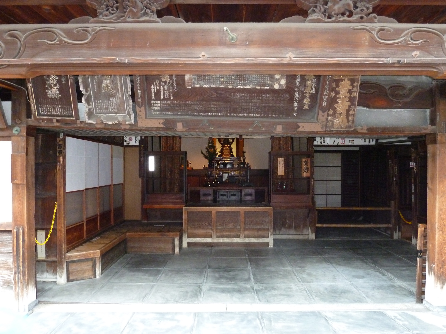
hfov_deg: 69.4
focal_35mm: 25
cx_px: 223
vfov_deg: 54.9
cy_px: 167
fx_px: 322
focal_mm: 4.1
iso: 500
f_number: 3.3
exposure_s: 1/30
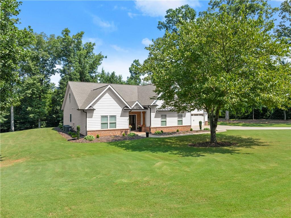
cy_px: 109
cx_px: 146
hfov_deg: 71.6
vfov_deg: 56.8
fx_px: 202
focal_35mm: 24
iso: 100
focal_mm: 12.29
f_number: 2.8
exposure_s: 1/50
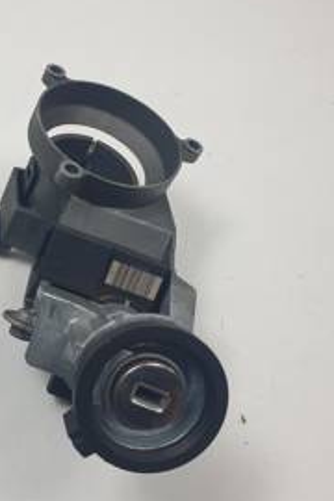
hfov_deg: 31.6
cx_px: 26
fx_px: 557
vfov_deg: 48.5
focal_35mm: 40
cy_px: 252
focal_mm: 4.3
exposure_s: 1/264
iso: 50
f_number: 2.4
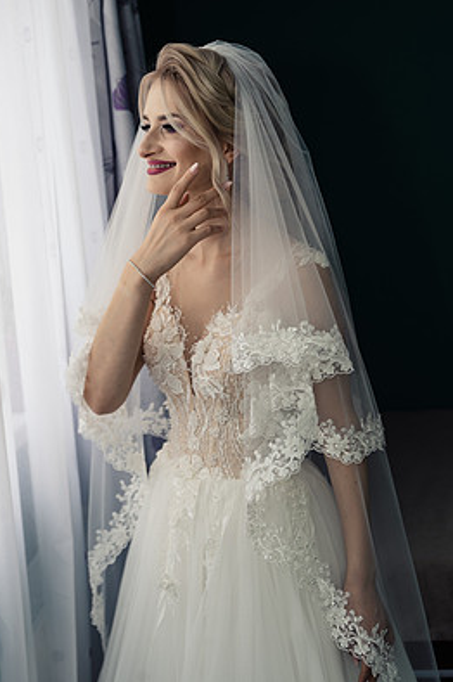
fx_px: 908
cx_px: 219
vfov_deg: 41.1
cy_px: 317
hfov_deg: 28.0
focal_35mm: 48
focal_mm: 42
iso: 250
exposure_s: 1/125
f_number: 3.2
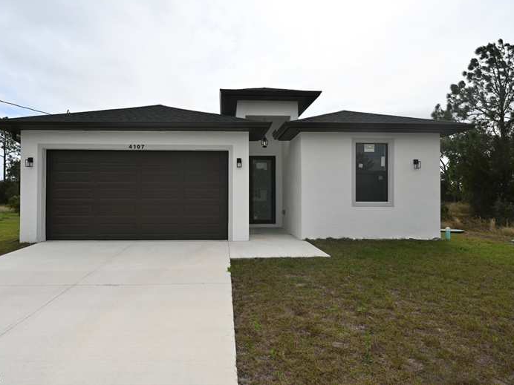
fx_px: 297
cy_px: 189
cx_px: 231
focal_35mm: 20
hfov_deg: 81.5
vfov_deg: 66.0
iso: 100
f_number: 8
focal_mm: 18
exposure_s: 1/500
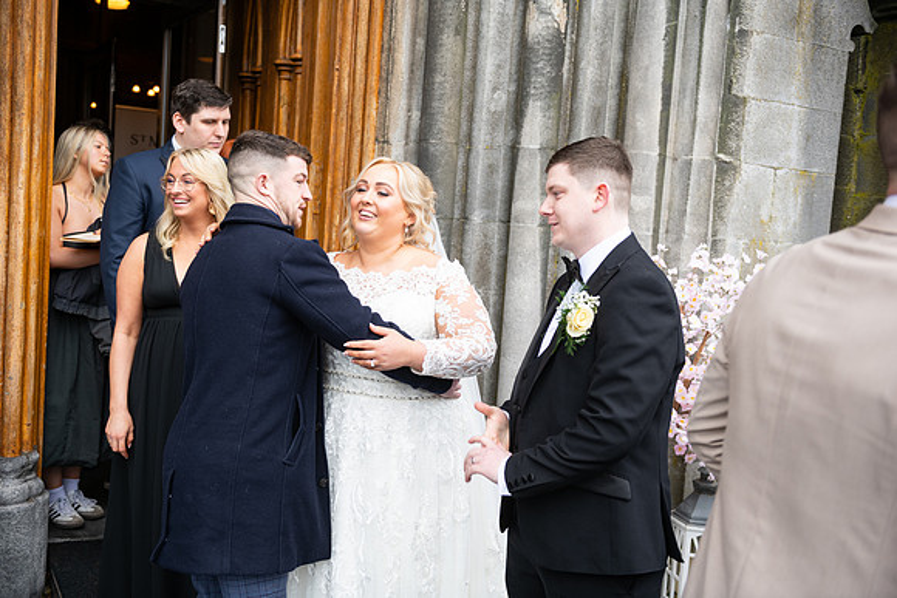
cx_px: 448
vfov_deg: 36.9
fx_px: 897
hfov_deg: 53.1
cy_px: 299
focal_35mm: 36
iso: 125
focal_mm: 36
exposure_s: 1/160
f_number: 3.5
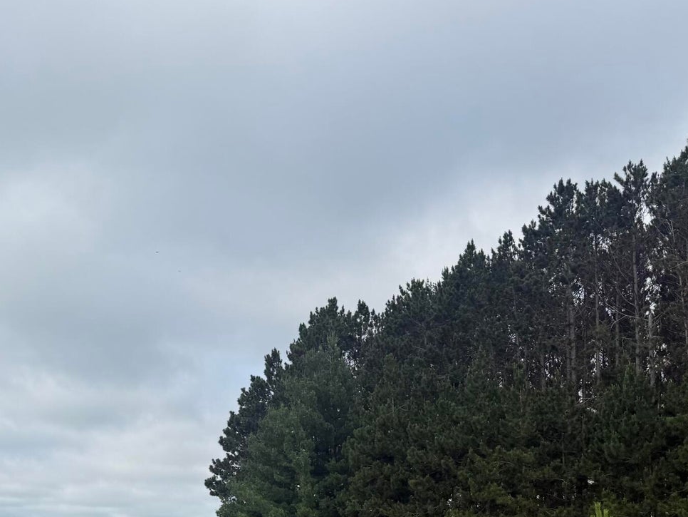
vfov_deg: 26.2
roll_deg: -4.0
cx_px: 76
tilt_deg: +1.9
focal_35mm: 53
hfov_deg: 34.3
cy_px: 506
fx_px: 1054
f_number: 1.78
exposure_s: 1/4673
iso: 80
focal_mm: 6.76
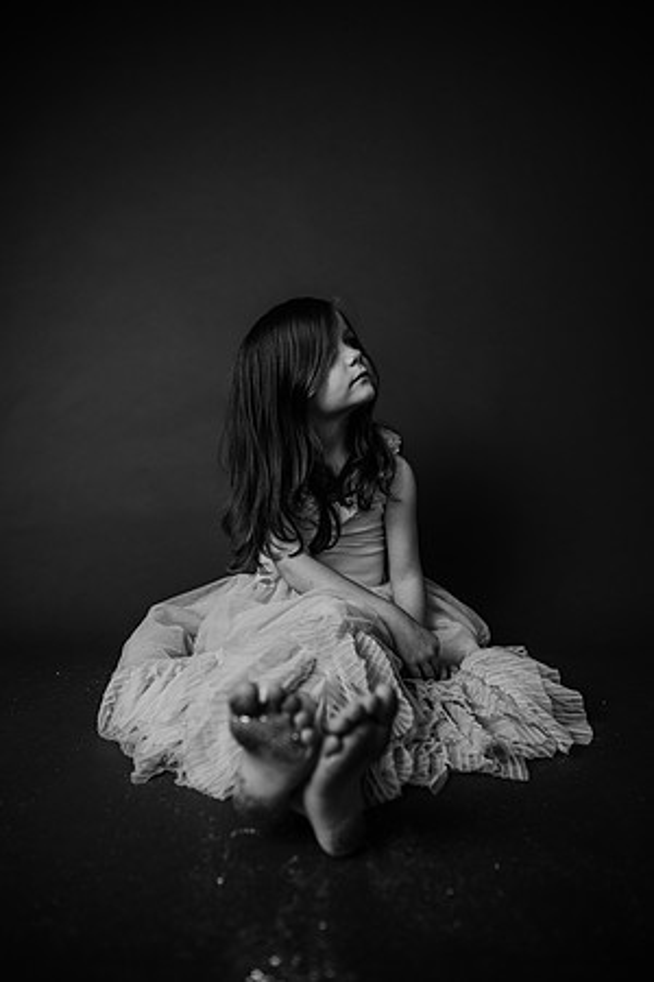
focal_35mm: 24
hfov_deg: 53.1
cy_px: 491
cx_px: 327
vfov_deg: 73.7
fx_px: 654
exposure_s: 1/160
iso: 100
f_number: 2.8
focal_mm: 24
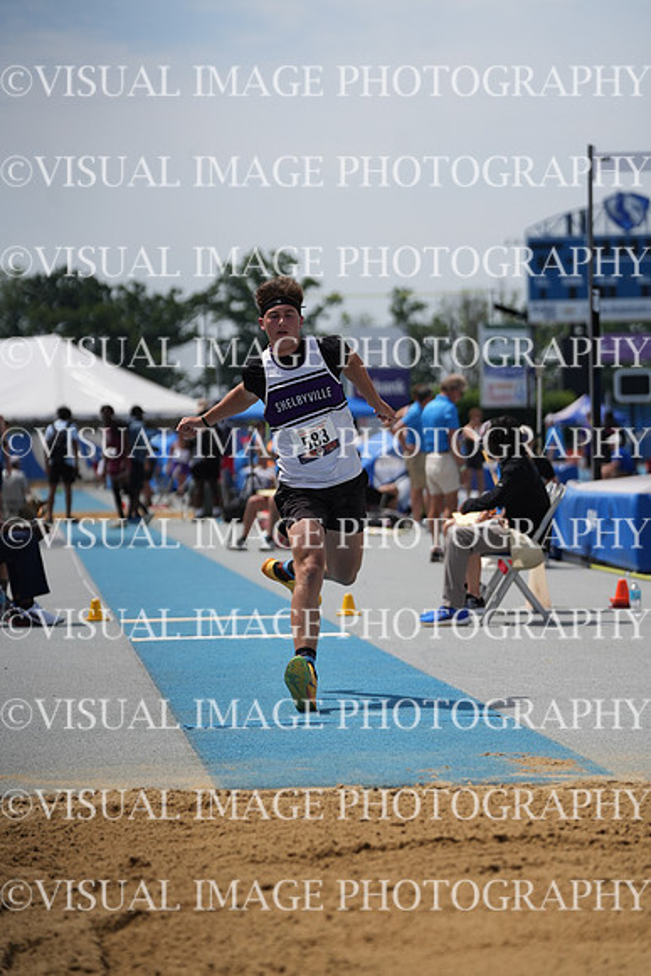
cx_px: 326
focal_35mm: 144
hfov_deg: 9.5
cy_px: 488
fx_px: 3903
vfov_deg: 14.2
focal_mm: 144
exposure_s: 1/8000
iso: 400
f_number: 4
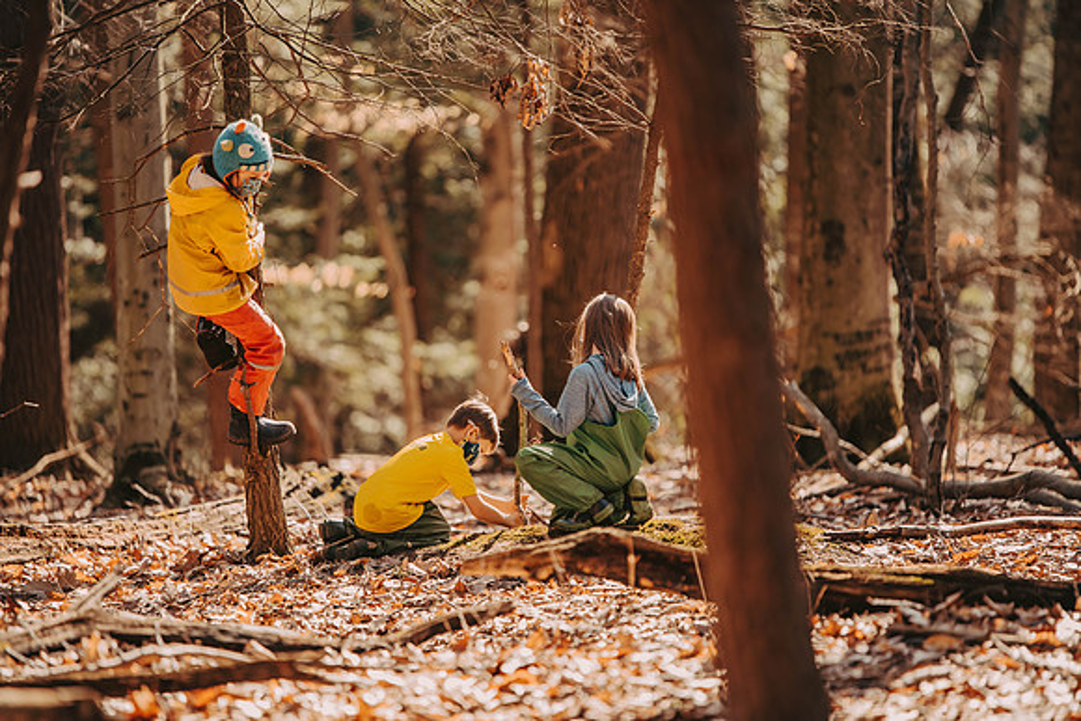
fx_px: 6007
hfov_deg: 10.3
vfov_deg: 6.9
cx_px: 540
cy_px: 360
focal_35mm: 200
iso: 250
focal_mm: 200
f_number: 2.8
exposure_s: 1/400
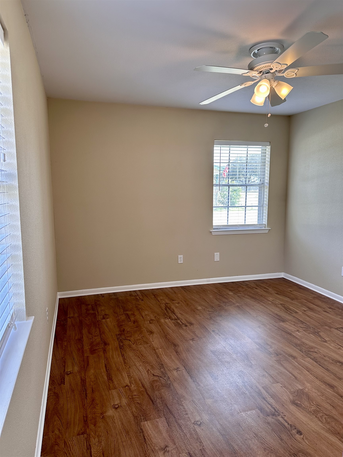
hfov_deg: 56.8
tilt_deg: -7.9
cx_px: 172
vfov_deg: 71.6
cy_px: 228
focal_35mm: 24
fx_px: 317
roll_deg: +0.4
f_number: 1.78
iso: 100
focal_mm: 6.86
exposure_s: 1/145
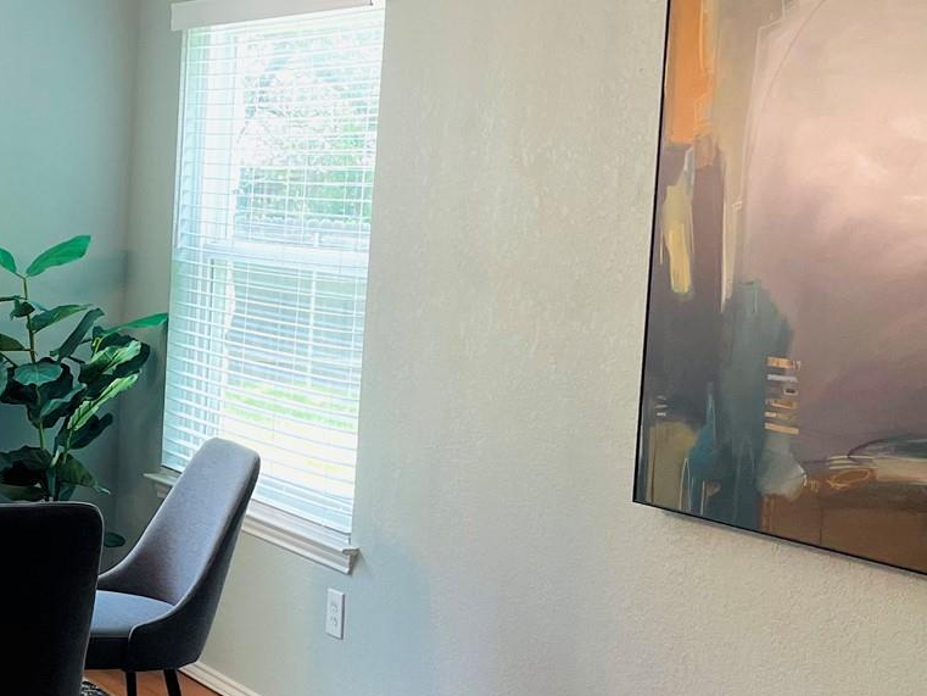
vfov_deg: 21.0
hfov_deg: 27.0
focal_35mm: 70
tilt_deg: -7.2
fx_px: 1875
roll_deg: -1.9
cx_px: 128
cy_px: 429
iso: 80
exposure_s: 1/120
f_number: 1.6
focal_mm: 4.2
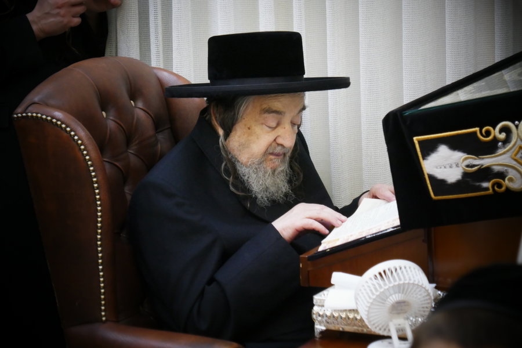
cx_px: 261
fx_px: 2175
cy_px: 174
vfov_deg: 9.1
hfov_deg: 13.7
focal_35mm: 150
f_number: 5.8
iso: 1600
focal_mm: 54.8
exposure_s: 1/80
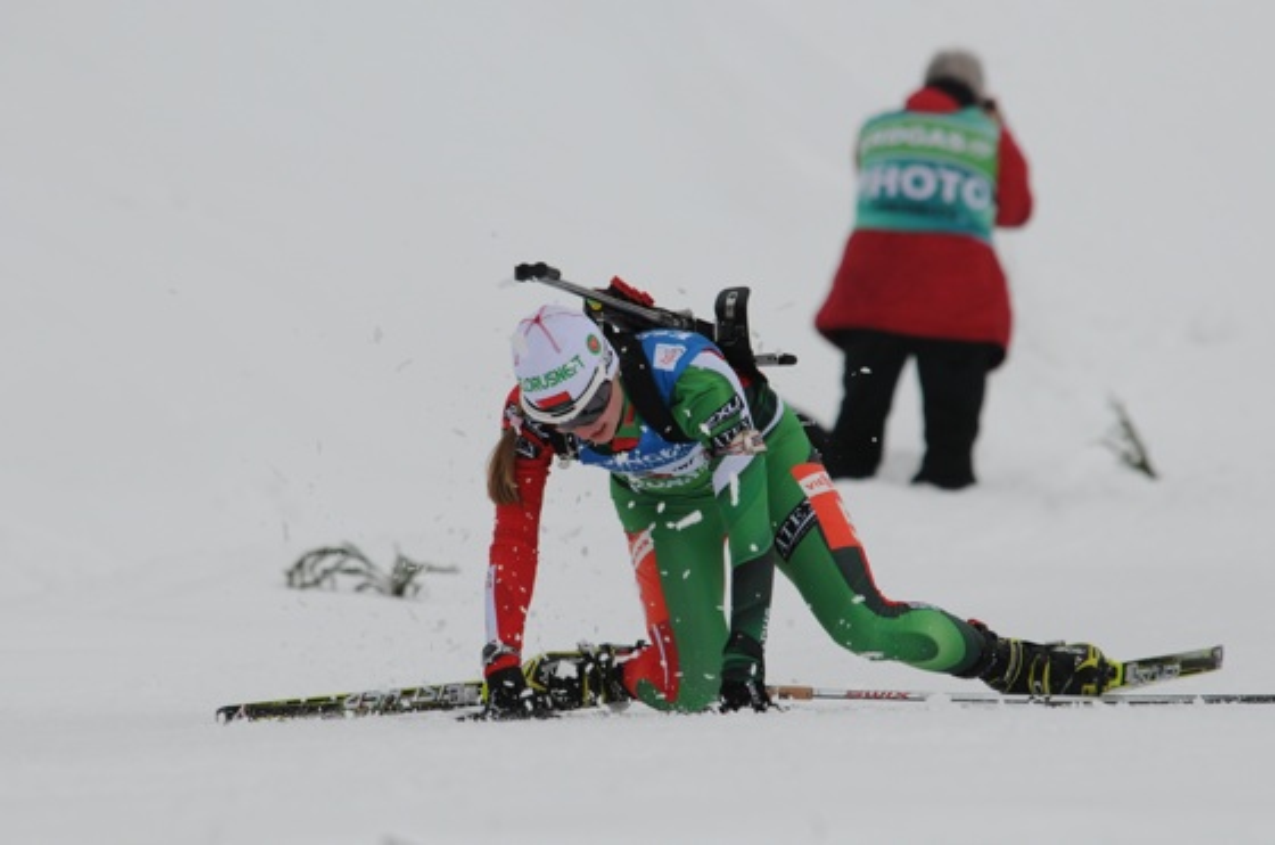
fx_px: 21208
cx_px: 638
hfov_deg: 3.4
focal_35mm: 600
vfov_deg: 2.3
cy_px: 422
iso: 800
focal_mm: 400
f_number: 9
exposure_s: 1/1000
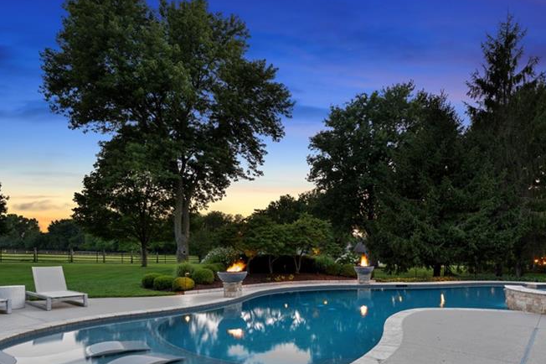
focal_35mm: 22
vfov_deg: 55.4
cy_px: 255
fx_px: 333
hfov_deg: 77.0
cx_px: 347
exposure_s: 4
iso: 100
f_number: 8
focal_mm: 14
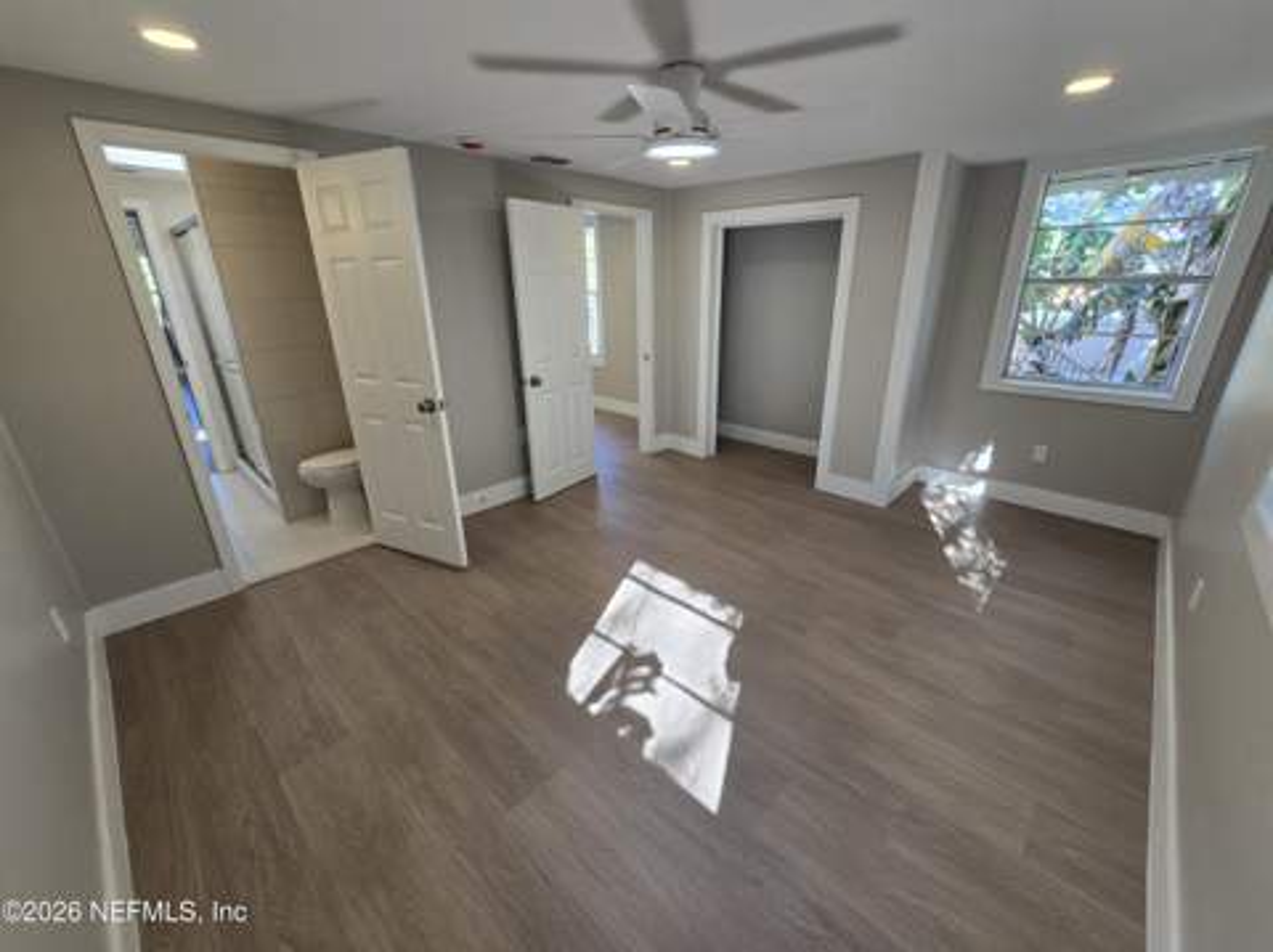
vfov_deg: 89.8
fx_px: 478
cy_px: 476
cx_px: 636
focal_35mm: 13
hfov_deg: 106.2
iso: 80
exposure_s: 1/120
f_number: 2.2
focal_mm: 2.2
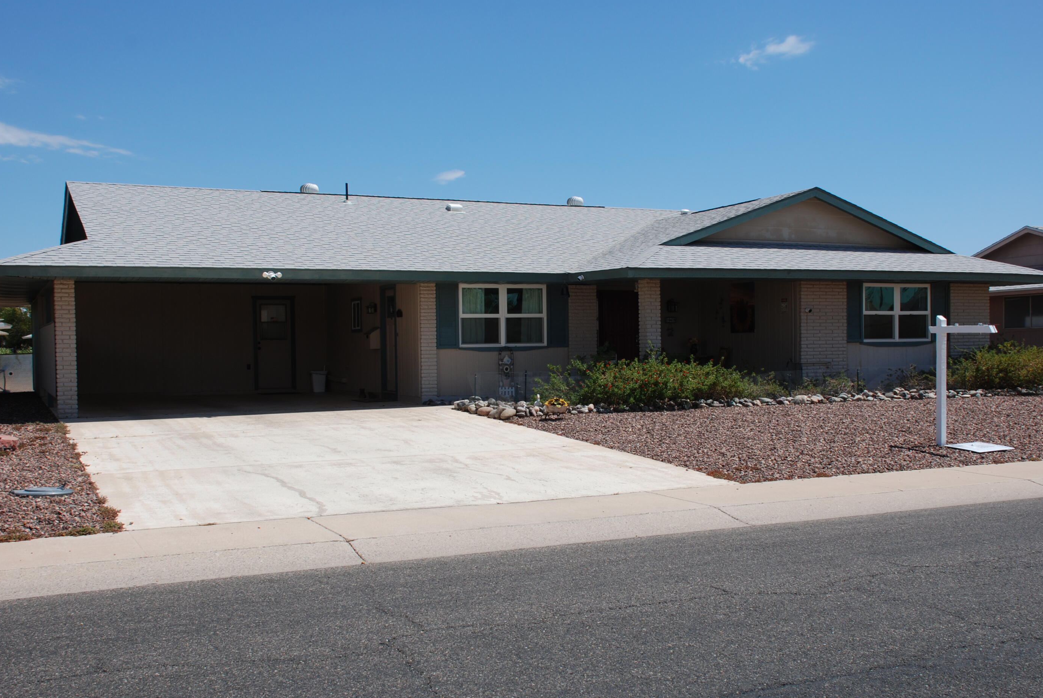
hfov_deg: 49.5
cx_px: 549
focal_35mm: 39
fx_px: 1131
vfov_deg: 34.3
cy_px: 369
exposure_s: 1/250
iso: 100
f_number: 8
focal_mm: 24
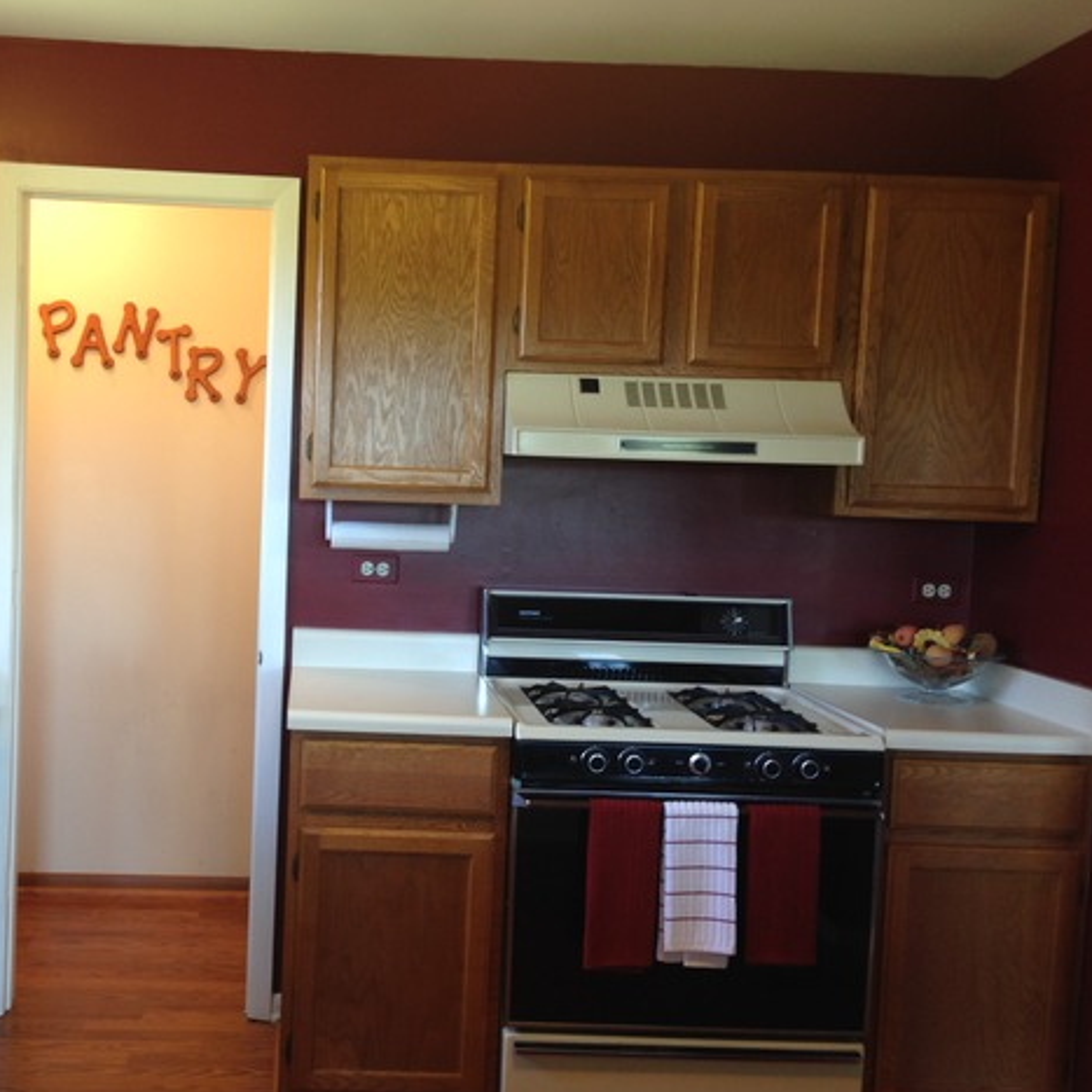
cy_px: 554
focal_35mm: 40
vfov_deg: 41.9
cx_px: 348
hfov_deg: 41.2
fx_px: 1428
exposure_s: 1/20
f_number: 2.4
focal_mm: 4.12
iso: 50
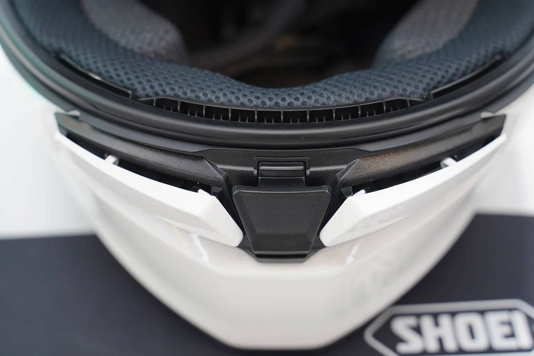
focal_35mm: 58
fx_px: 860
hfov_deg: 34.5
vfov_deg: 23.4
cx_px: 282
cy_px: 173
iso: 640
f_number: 4
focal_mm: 48
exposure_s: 1/100
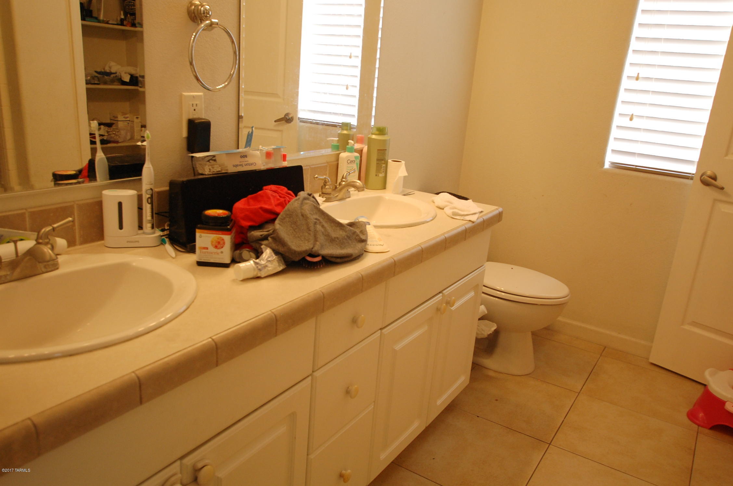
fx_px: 610
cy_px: 243
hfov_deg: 62.0
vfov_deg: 43.5
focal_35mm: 30
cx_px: 366
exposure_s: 1/80
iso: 800
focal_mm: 20
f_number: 3.5
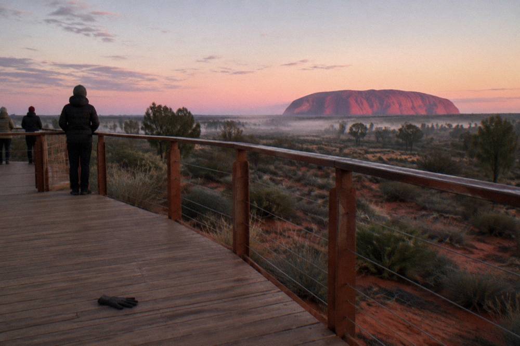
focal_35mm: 40
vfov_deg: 33.4
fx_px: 578
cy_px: 173
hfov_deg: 48.5
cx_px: 260
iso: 5000
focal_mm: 40
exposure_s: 1/30
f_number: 7.1
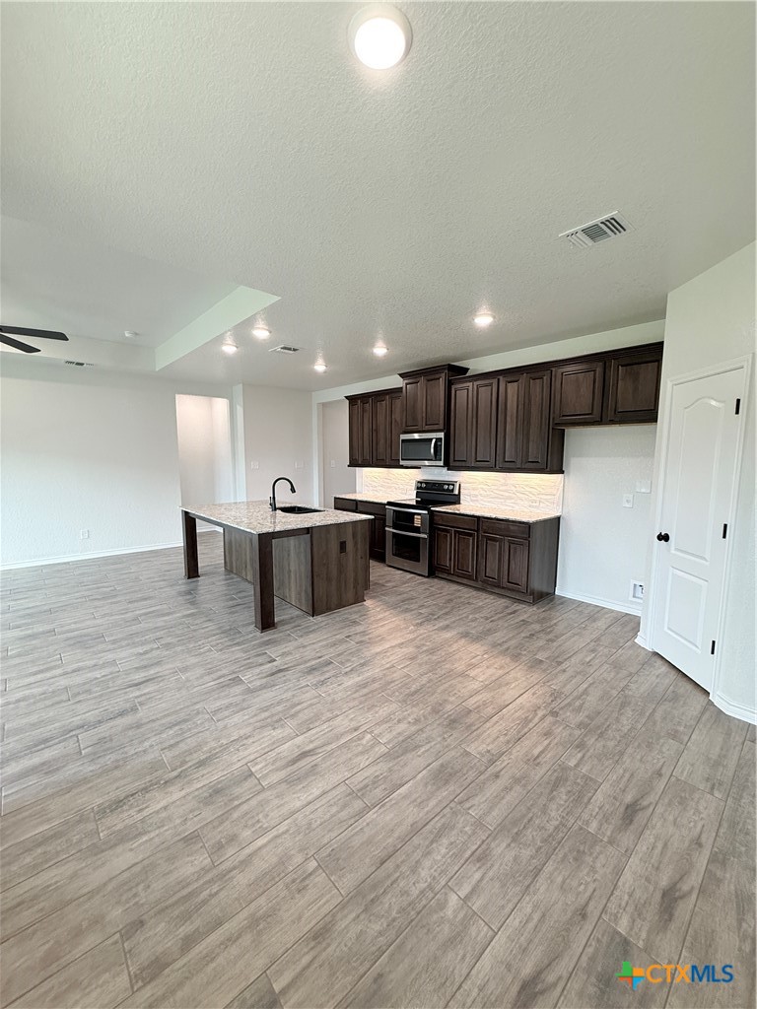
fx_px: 408
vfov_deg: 102.1
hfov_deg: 85.7
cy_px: 504
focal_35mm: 14
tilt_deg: -6.5
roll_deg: -1.0
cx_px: 378
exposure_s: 1/120
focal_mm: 2.22
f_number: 2.2
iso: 200
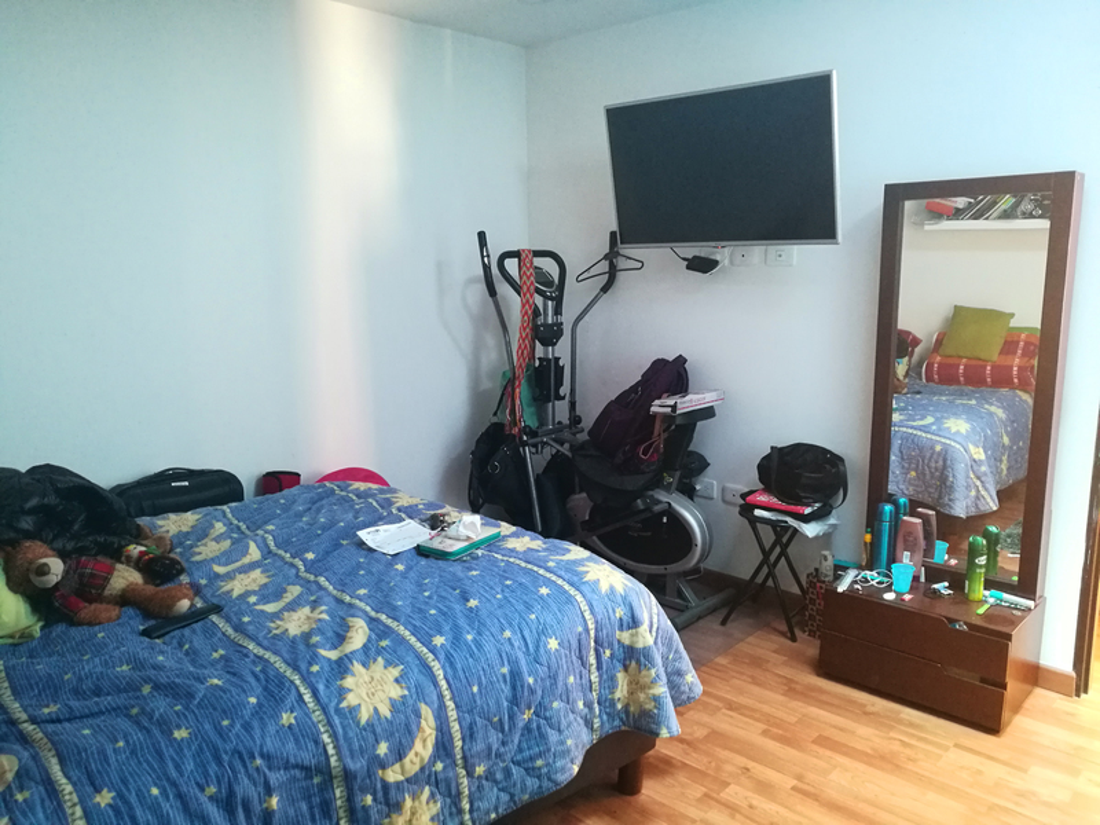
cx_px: 550
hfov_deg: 65.3
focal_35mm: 27
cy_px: 412
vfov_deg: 51.4
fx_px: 858
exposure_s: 1/20
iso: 500
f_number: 2.2
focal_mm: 4.5
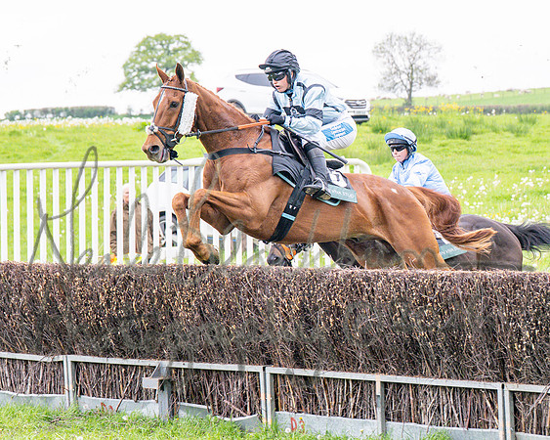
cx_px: 289
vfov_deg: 8.9
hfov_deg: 11.1
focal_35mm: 174
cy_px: 205
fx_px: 2829
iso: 400
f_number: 4
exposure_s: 1/1250
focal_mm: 70
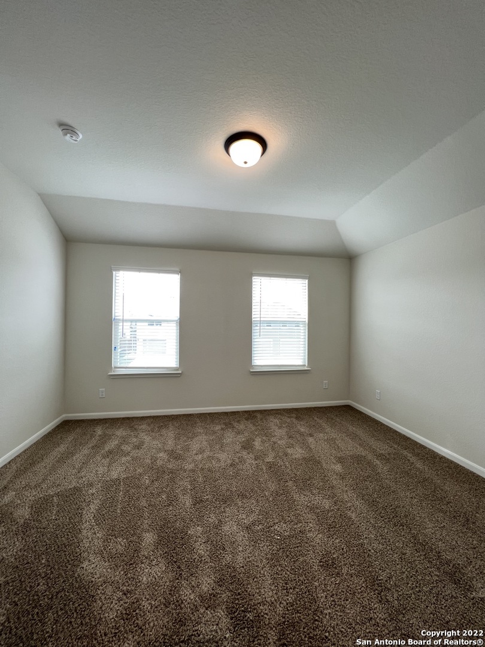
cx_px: 242
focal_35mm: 13
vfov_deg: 106.2
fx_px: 243
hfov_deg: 89.9
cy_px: 324
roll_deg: -1.4
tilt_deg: +0.6
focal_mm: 1.57
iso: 160
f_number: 1.8
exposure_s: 1/120
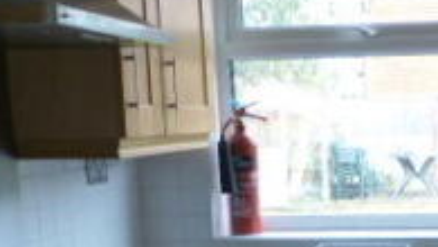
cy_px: 295
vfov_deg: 15.0
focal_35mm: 78
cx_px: 414
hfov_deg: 26.1
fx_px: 907
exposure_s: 1/60
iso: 250
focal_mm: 4.3
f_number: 3.3
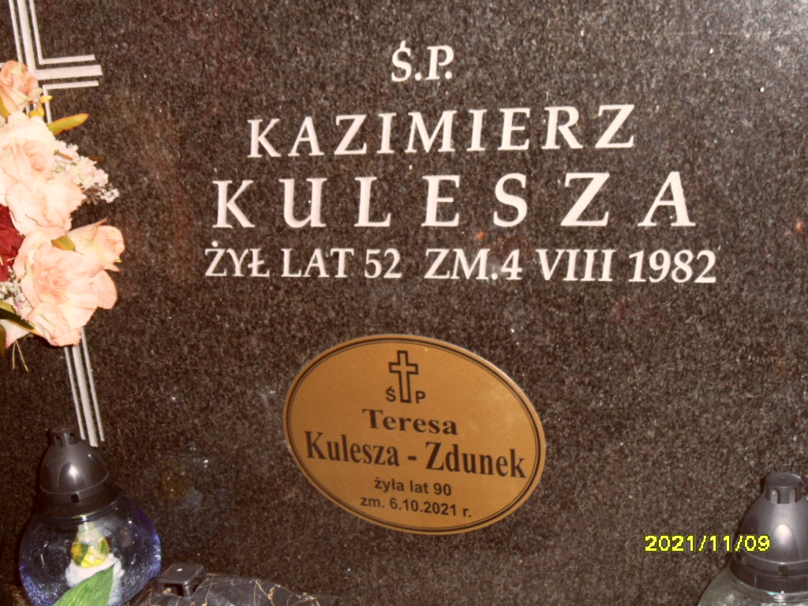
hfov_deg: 38.2
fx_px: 1167
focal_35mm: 50
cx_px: 404
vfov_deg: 29.1
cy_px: 303
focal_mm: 8.2
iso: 200
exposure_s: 1/45
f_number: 3.8
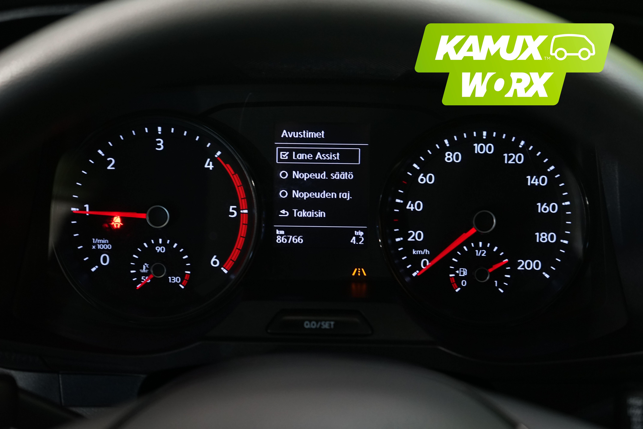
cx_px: 322
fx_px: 839
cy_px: 214
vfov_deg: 28.6
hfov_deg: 41.9
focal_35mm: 47
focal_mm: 47
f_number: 4.5
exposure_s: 1/40
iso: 1250
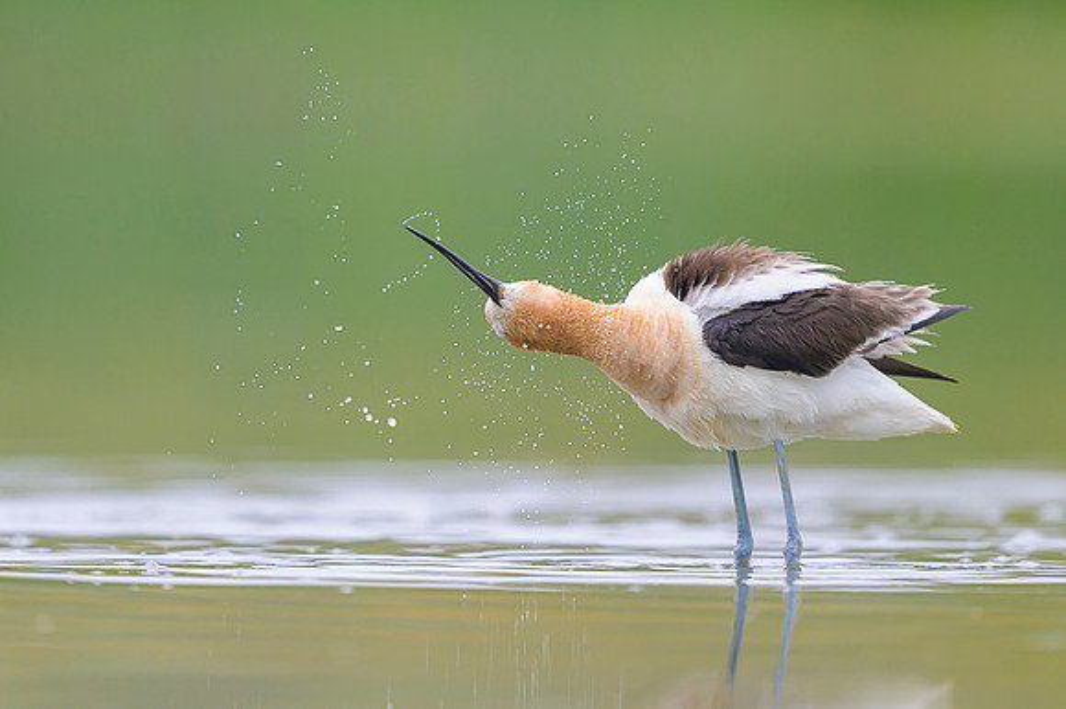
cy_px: 264
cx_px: 429
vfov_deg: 1.9
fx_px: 21333
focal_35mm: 721
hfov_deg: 2.9
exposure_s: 1/2500
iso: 640
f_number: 2.8
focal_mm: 400
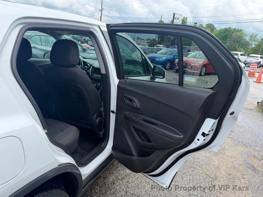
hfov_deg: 71.6
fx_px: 182
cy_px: 98
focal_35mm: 24
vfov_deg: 56.8
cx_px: 132
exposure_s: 1/1901
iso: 100
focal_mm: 6.76
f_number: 1.78
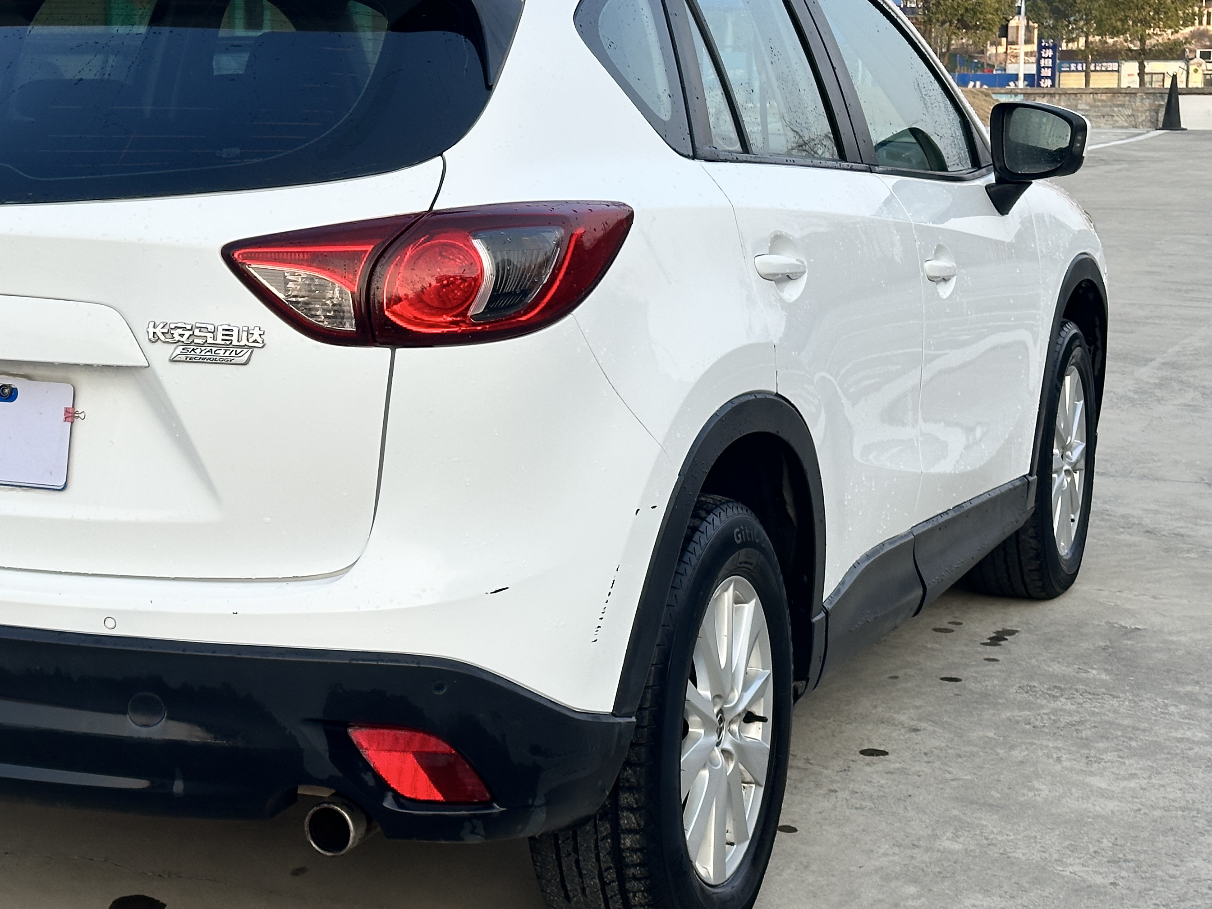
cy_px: 343
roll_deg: +0.7
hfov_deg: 26.7
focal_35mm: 72
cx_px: 324
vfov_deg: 20.4
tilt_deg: -6.6
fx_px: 2521
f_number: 1.78
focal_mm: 6.86
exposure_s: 1/1212
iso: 64
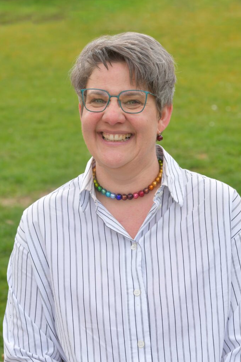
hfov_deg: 11.1
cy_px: 181
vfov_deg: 16.5
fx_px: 1245
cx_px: 121
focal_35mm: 124
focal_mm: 82
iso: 200
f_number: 5.6
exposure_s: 1/250
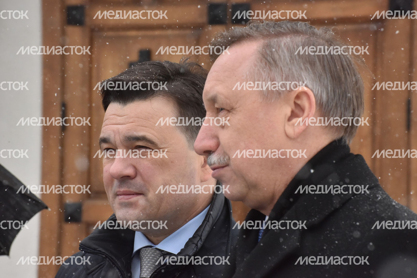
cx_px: 208
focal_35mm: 155
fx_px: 1796
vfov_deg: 8.9
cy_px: 139
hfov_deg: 13.2
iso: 3200
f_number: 14
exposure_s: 1/800
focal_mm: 155
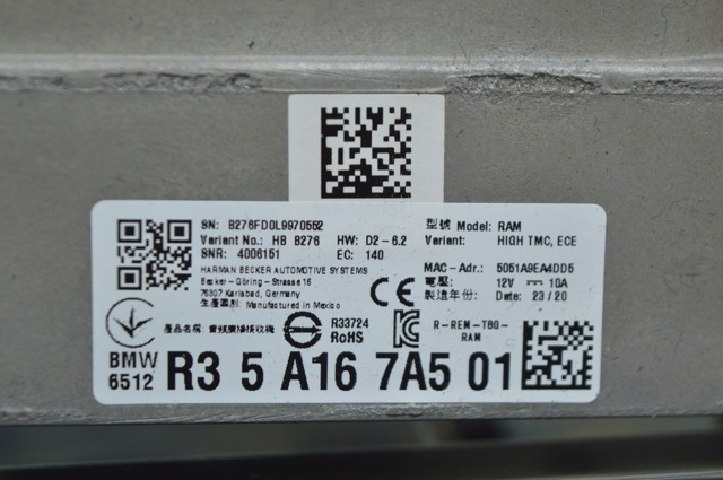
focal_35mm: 82
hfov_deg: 24.6
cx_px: 362
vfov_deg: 16.5
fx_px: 1655
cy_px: 240
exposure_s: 1/40
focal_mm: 55
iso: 400
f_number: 5.6
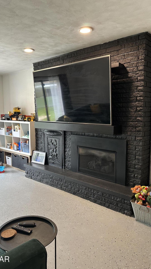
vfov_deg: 69.9
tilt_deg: -6.0
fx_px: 192
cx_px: 64
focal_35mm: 27
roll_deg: -0.9
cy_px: 133
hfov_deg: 42.8
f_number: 1.78
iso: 200
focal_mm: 6.86
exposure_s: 1/60
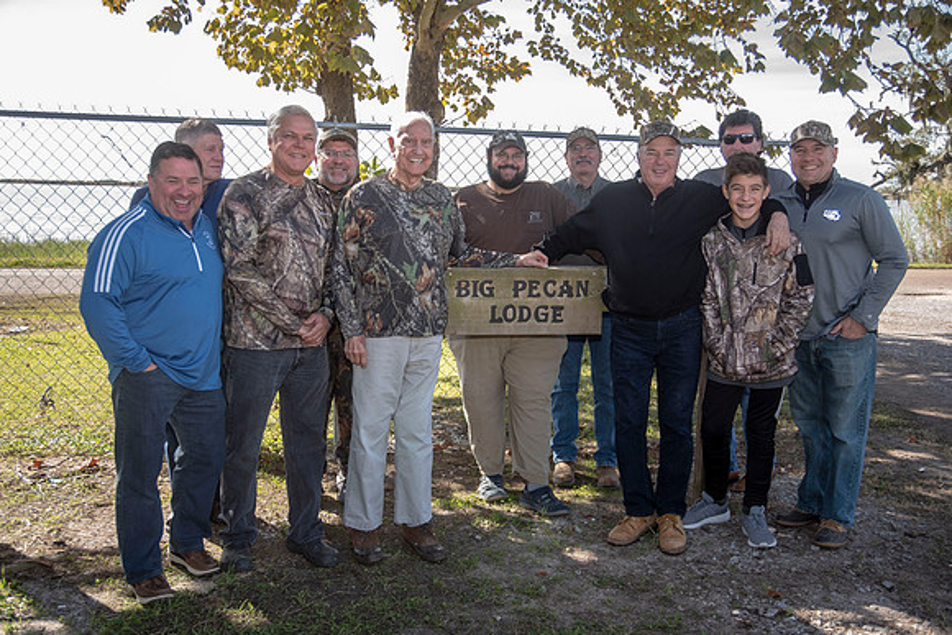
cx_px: 476
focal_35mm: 35
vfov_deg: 37.9
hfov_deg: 54.4
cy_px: 318
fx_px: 926
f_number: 6.3
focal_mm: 35
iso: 280
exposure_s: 1/250
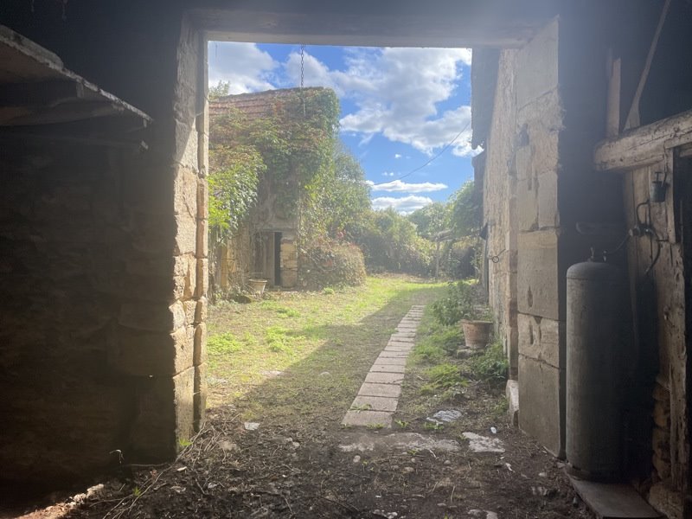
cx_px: 346
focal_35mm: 26
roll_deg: -0.6
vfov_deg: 53.1
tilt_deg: +2.5
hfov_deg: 67.3
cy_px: 260
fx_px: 520
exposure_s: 1/910
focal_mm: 4.2
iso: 32
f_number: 1.6
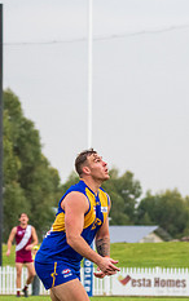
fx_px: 4220
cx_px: 297
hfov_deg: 2.6
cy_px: 254
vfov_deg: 4.1
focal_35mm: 513
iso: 1000
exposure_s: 1/1250
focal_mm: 160
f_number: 7.1
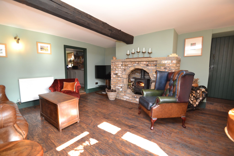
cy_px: 78
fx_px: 97
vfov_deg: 77.3
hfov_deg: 100.4
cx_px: 117
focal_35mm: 15
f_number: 3.5
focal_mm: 10
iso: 1000
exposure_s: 1/60
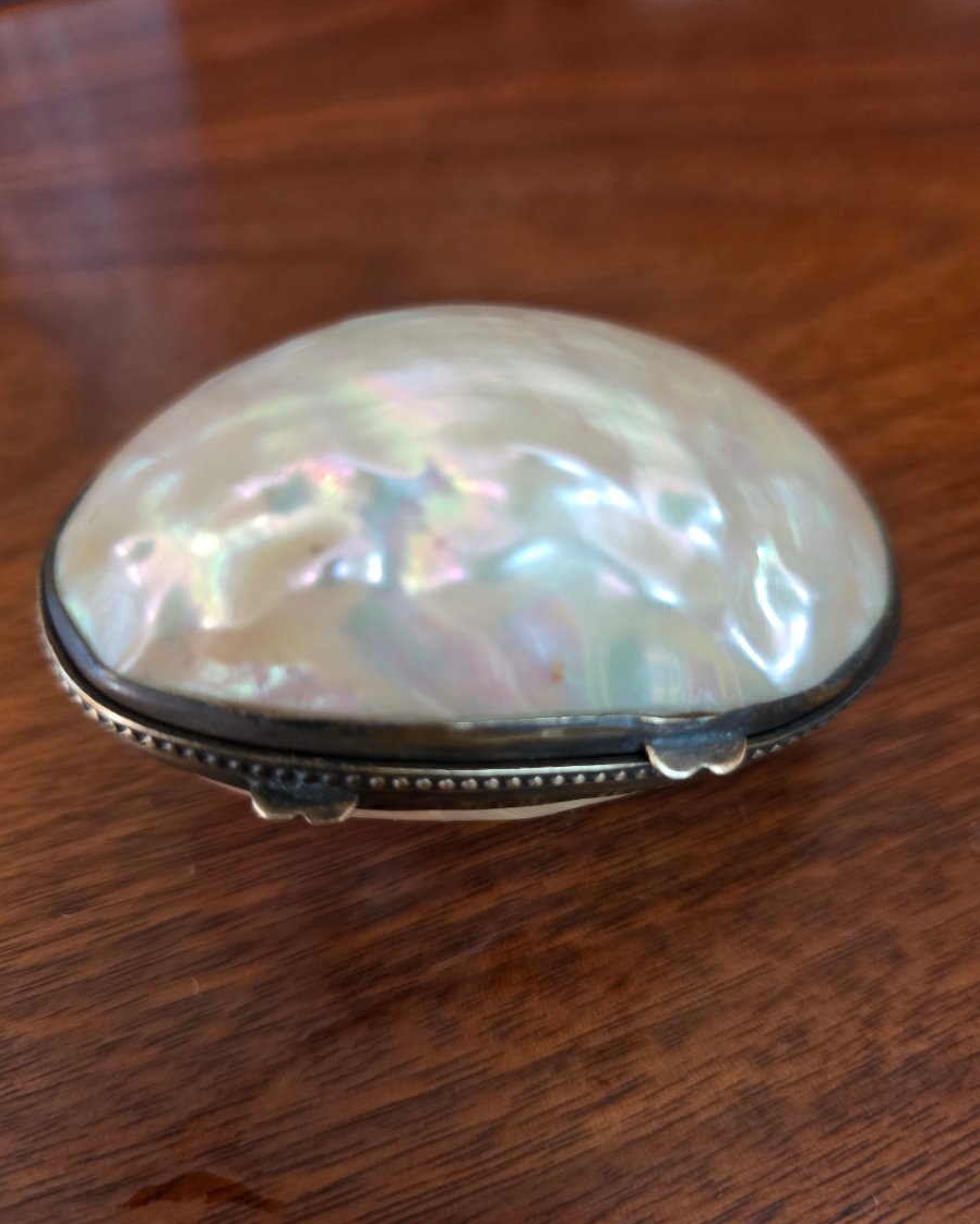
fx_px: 870
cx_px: 490
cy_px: 635
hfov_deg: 58.8
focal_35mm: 24
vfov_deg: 70.3
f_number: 1.7
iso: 320
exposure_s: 1/52
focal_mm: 6.3
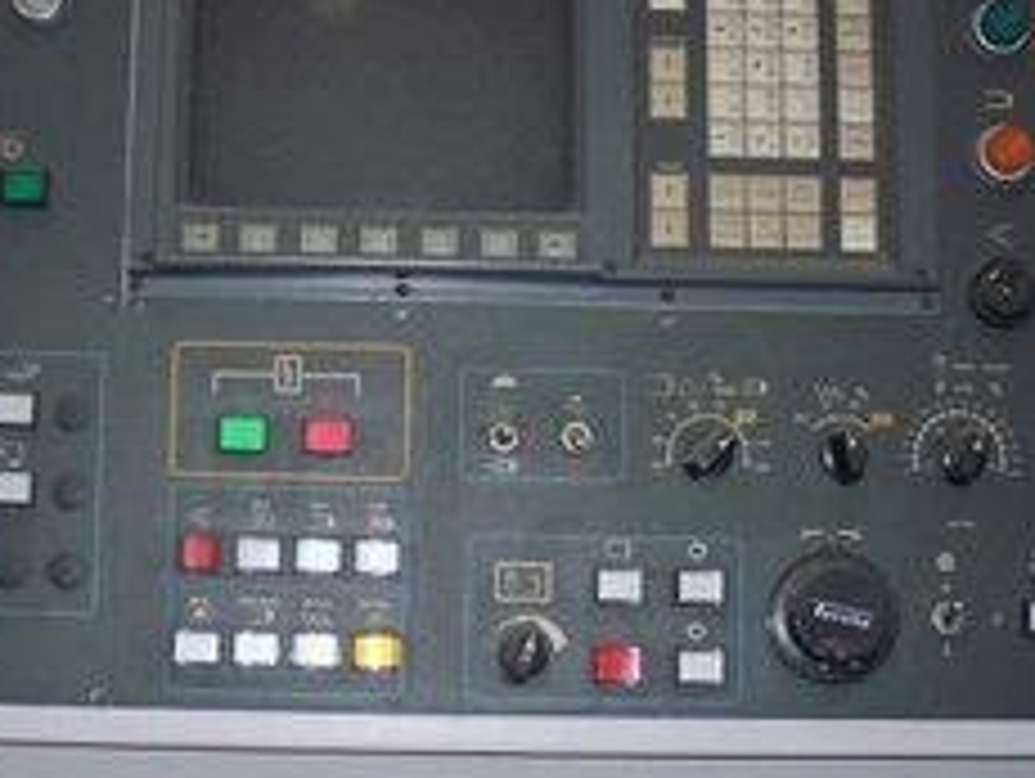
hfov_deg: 29.1
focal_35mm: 66
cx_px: 328
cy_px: 369
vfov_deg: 22.3
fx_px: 1975
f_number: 3.5
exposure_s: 1/60
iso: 200
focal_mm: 6.3
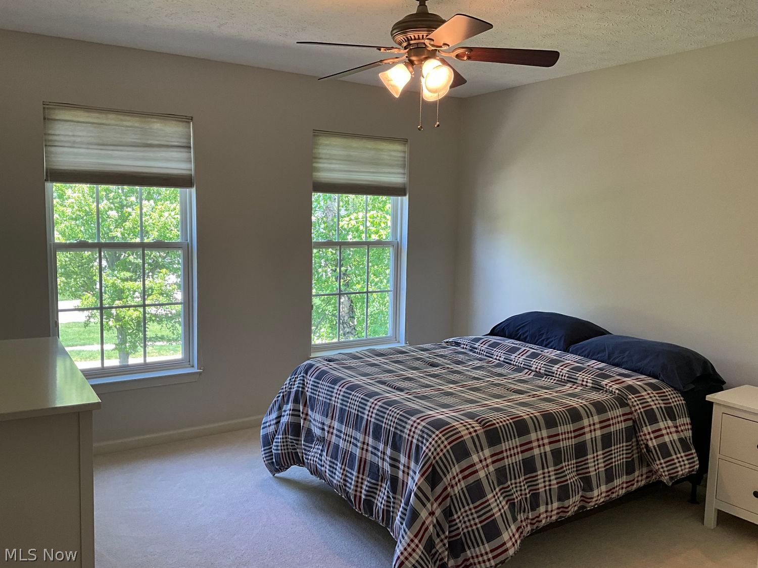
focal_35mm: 29
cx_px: 379
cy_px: 284
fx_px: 635
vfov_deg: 48.2
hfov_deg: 61.7
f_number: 1.8
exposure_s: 1/60
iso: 40
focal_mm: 3
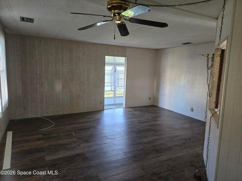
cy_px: 90
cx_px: 121
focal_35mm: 23
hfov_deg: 73.9
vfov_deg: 58.9
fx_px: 161
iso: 400
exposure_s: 1/120
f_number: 1.8
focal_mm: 5.4
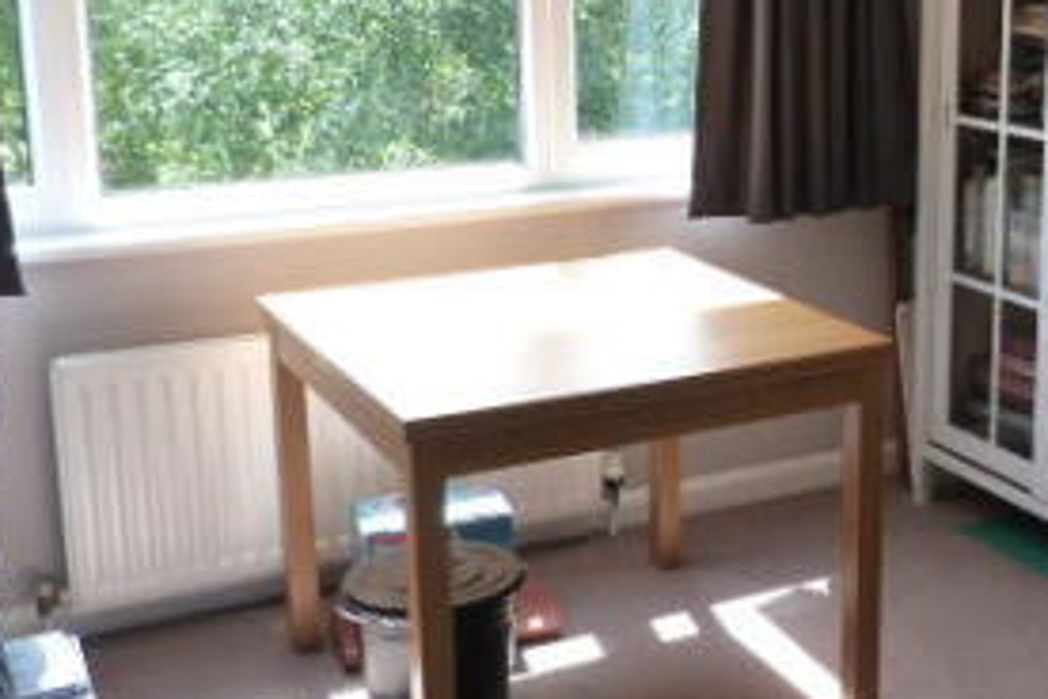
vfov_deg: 24.5
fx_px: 1601
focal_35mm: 55
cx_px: 875
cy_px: 241
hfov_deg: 34.8
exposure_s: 1/60
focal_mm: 4.5
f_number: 2.8
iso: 125
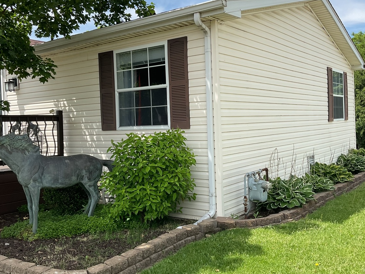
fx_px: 390
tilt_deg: -0.6
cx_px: 184
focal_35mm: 37
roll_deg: +1.5
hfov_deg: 50.2
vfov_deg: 38.6
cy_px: 128
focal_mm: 3
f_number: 1.8
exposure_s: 1/1451
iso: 16
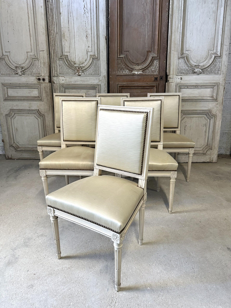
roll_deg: -0.6
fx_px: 214
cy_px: 154
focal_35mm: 24
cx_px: 116
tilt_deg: -18.8
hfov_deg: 56.8
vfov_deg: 71.6
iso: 160
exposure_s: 1/100
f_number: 1.78
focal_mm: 6.86
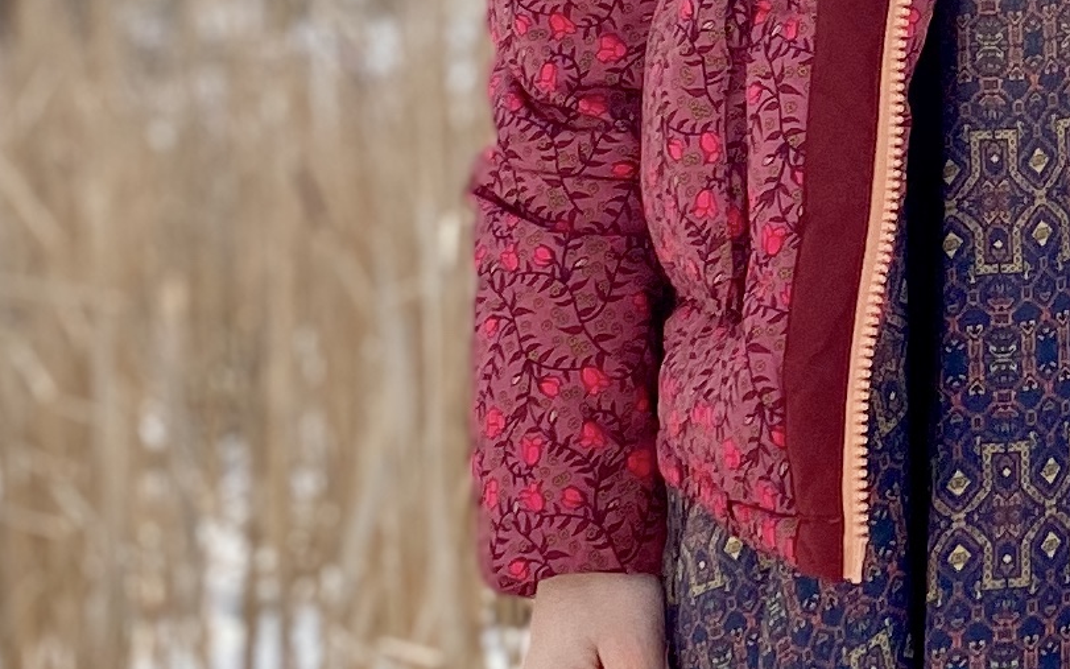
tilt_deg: +0.8
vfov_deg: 9.5
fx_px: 3995
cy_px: 33
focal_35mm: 137
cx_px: 1267
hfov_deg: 14.8
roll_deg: +1.4
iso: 32
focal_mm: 4.25
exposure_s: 1/4292
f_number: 1.8
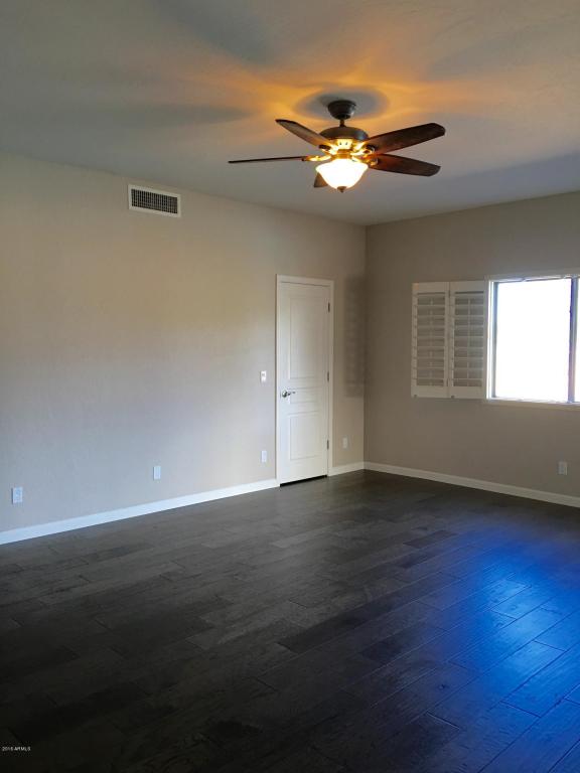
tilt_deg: -2.5
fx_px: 648
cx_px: 290
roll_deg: -1.3
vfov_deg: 61.7
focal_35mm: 29
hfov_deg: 48.2
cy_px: 386
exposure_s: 1/30
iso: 40
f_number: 2.2
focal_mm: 4.15
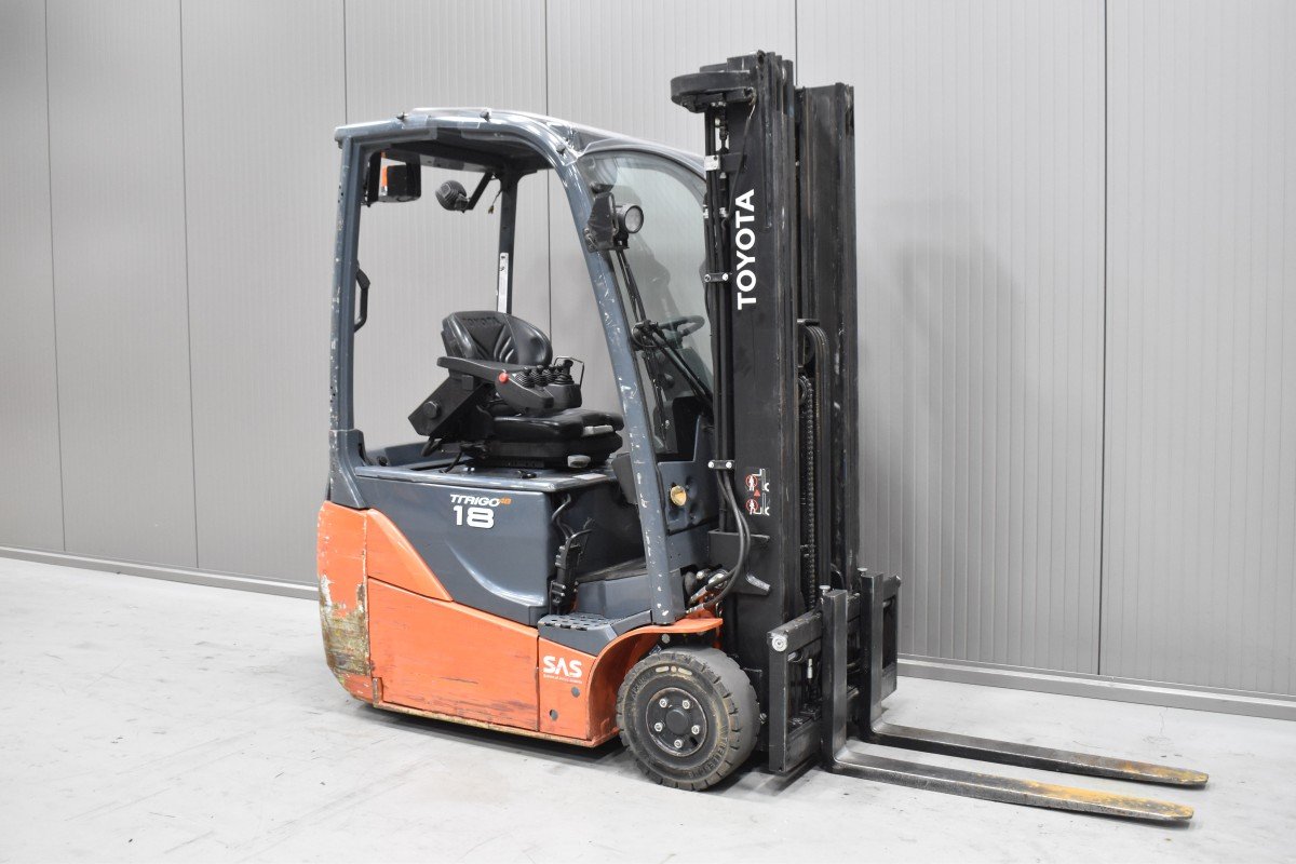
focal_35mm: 34
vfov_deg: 38.4
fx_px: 1242
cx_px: 648
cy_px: 432
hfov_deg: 55.1
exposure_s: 1/25
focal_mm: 23
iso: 1600
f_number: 5
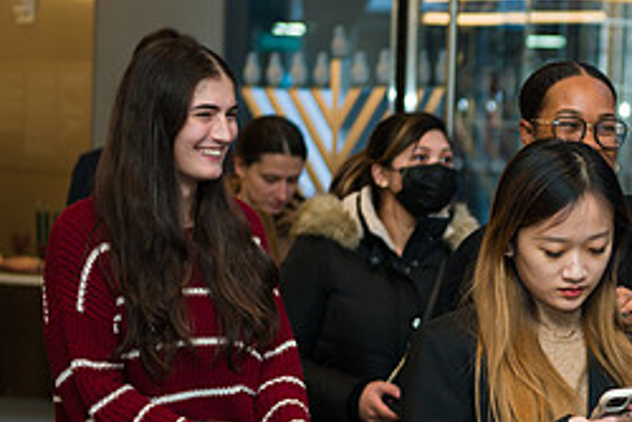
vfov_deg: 9.0
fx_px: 2687
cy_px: 323
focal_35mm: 153
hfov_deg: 13.3
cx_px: 614
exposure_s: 1/200
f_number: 3.2
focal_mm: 66
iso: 400
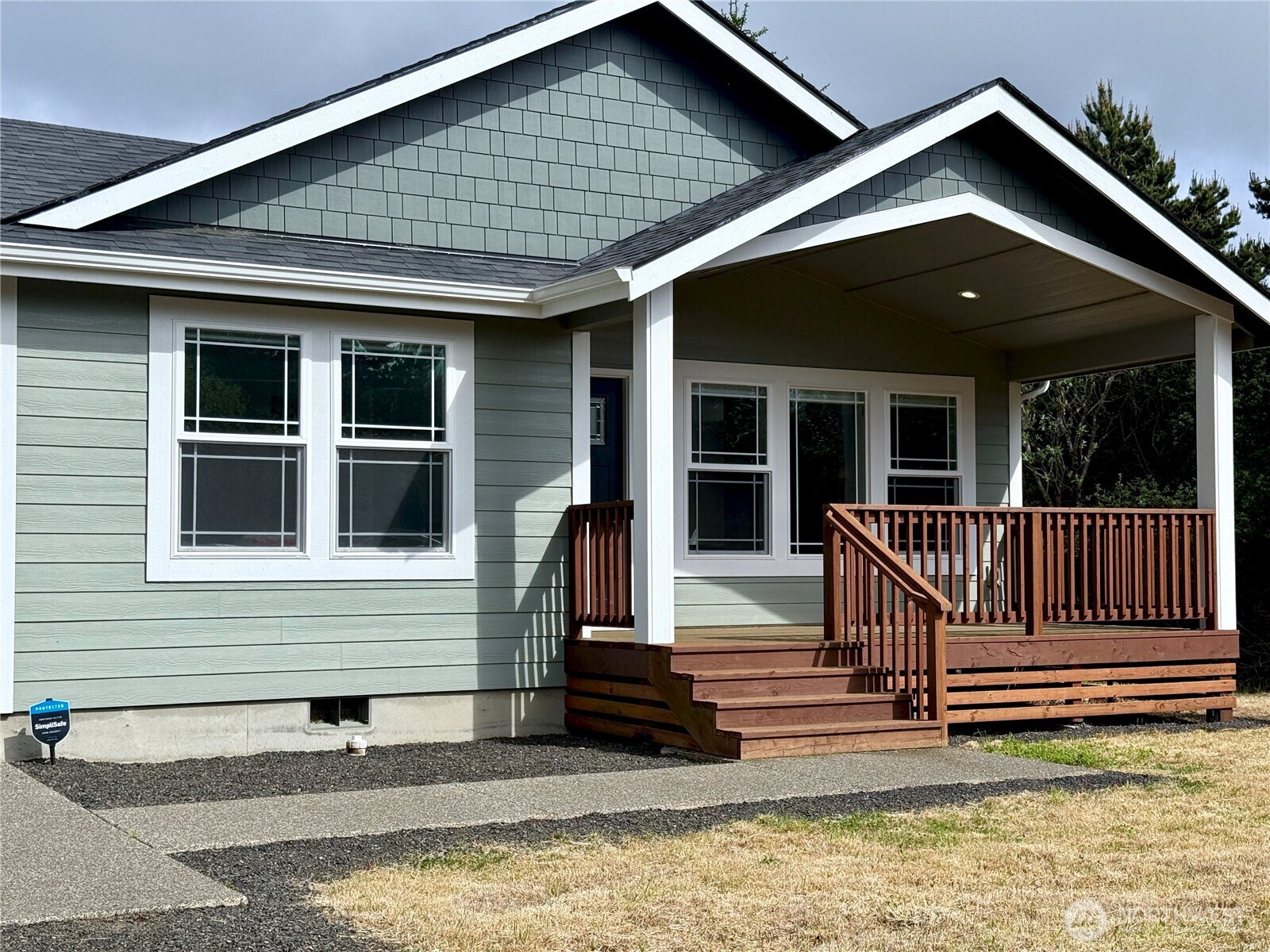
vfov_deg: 30.3
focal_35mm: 48
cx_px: 635
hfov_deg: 39.7
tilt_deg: +3.5
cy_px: 476
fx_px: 1761
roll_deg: +0.2
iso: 64
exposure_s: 1/6024
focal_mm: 6.76
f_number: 1.78
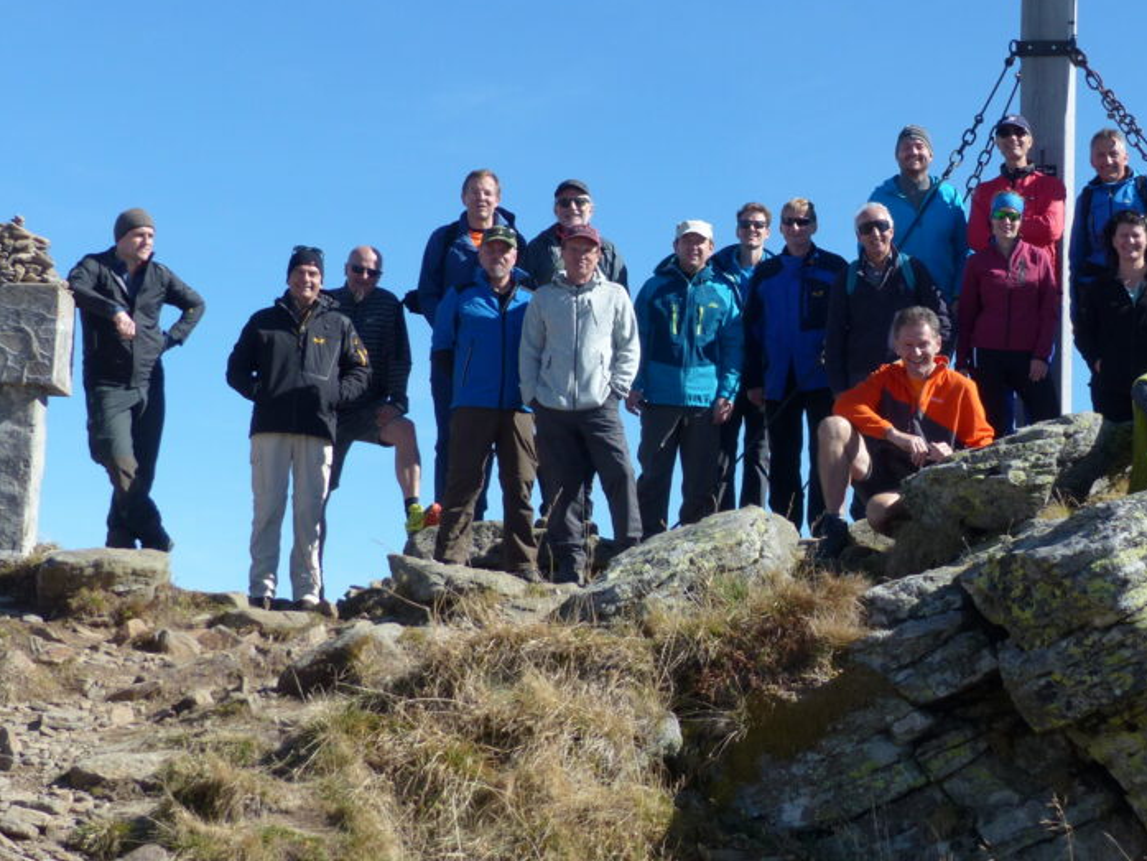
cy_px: 255
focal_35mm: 97
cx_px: 841
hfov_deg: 20.1
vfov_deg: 15.2
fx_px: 3215
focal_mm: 11.9
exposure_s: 1/1600
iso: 100
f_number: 3.2
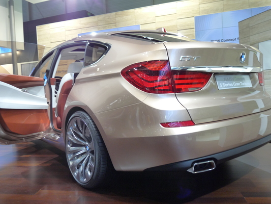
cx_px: 136
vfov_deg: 45.5
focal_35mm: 31
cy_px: 102
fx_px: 243
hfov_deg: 58.3
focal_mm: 5.4
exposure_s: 1/30
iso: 250
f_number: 3
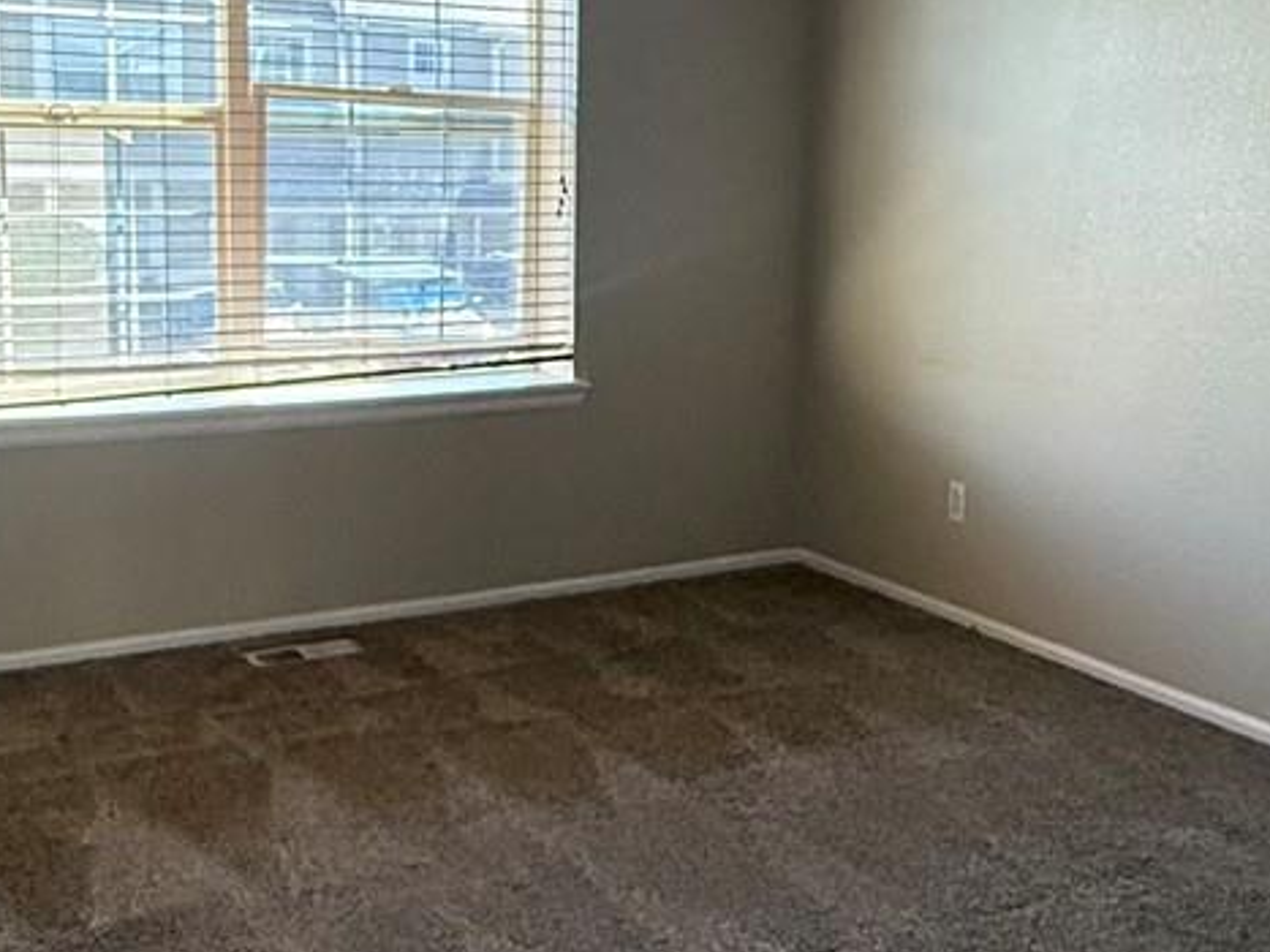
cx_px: 748
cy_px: 364
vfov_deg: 30.1
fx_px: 1761
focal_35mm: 48
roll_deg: -2.6
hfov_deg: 39.5
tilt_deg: -7.5
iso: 320
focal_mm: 2.22
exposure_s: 1/120
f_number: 2.2
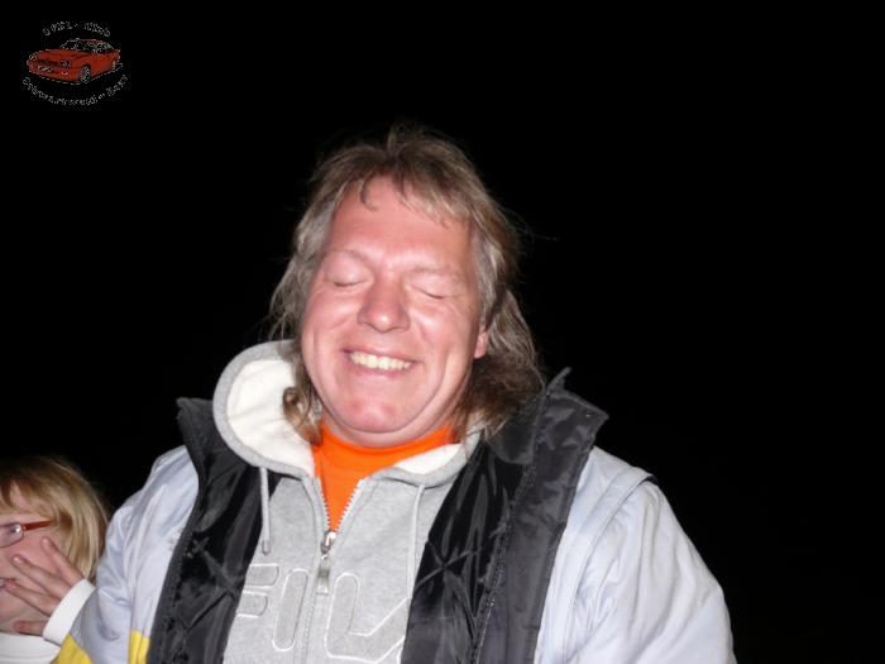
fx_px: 895
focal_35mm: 35
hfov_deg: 52.6
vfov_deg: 40.7
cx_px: 442
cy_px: 332
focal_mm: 7.4
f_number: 2.8
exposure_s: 1/30
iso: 100
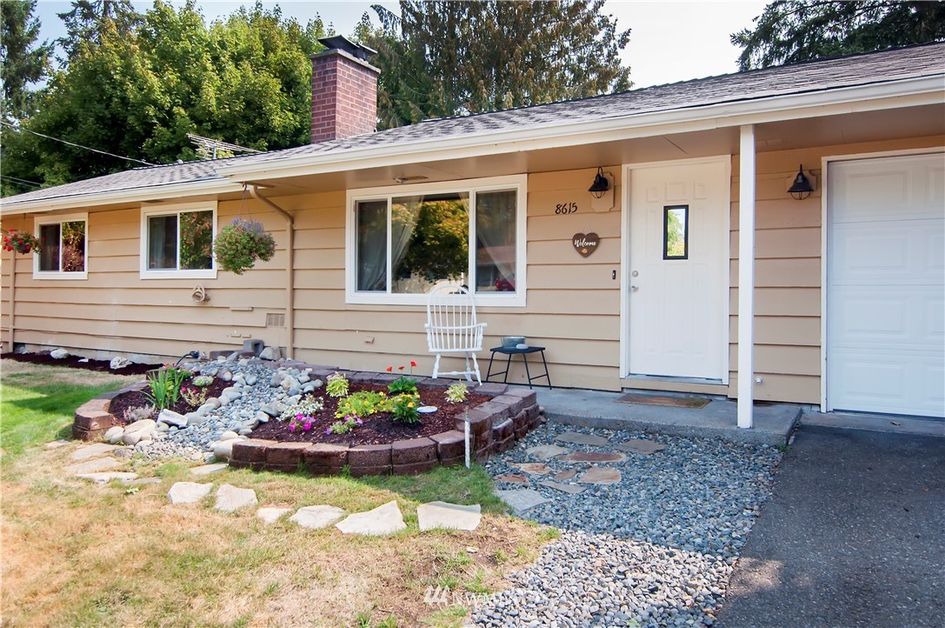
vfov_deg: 53.0
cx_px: 472
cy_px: 314
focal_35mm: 24
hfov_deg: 73.8
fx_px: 629
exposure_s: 1/500
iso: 400
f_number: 7.1
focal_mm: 16
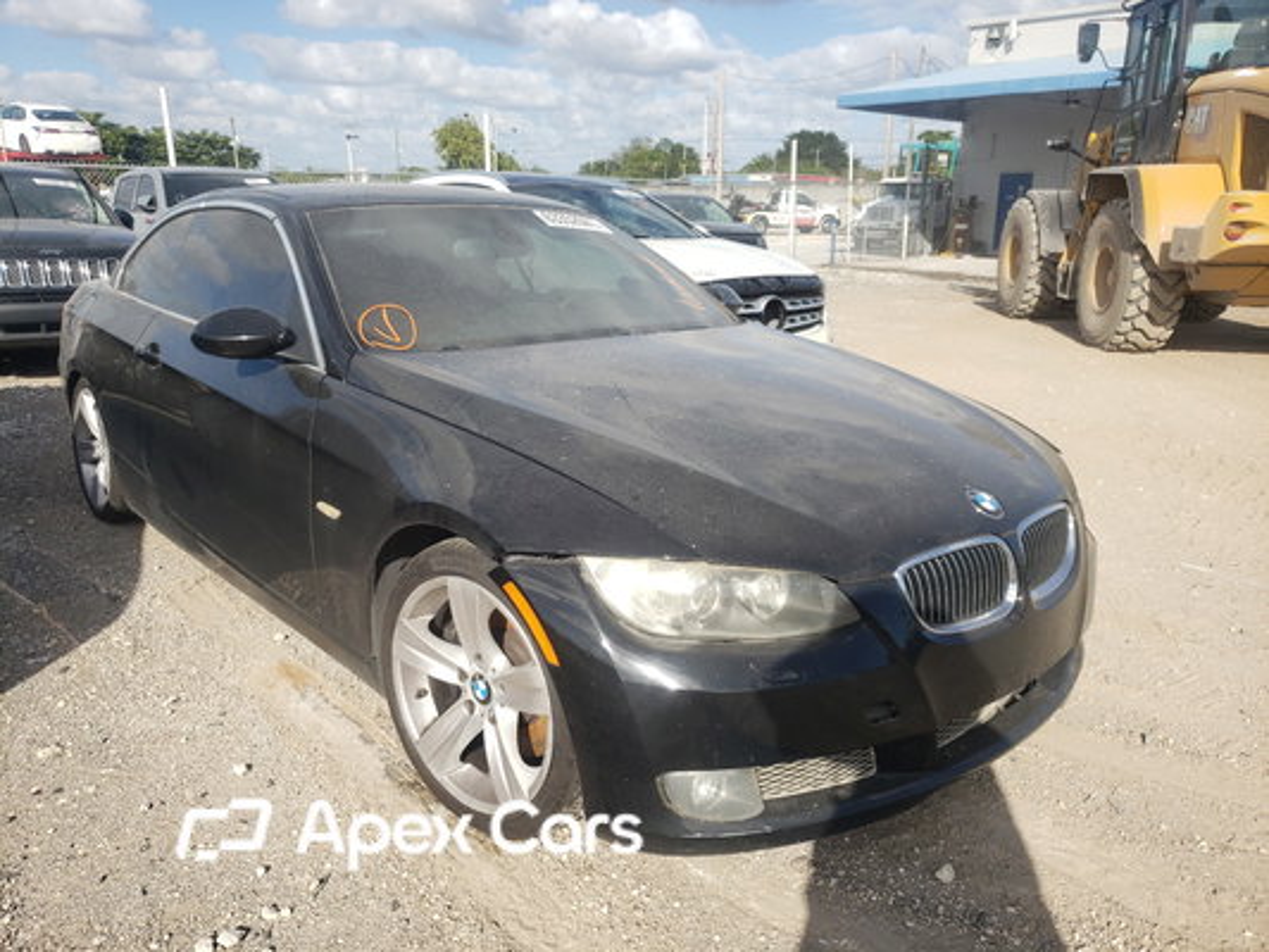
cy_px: 476
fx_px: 953
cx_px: 634
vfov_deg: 53.1
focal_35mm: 26
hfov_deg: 67.3
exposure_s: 1/2500
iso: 50
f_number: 1.5
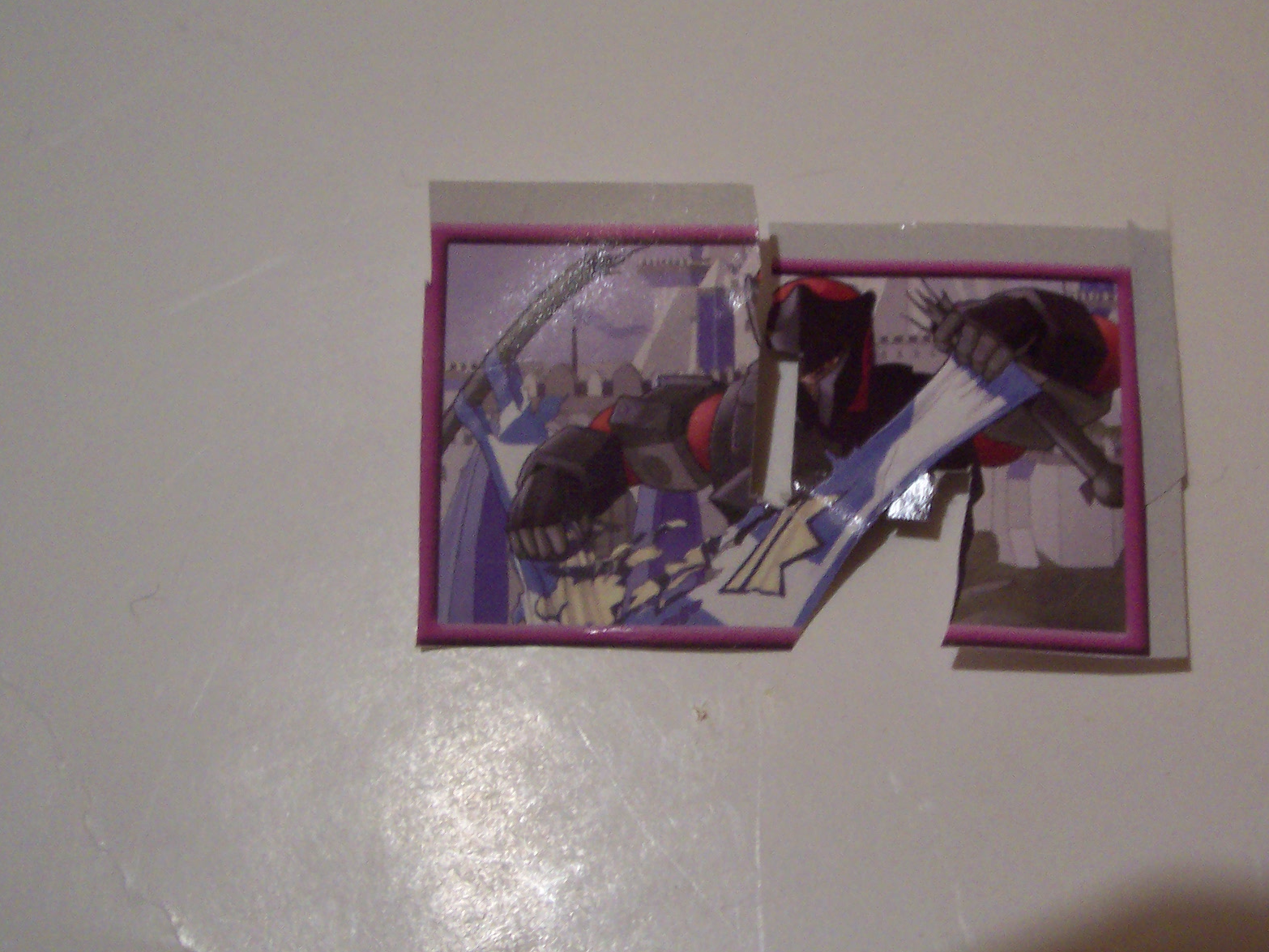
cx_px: 771
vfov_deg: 30.2
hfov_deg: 39.5
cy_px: 415
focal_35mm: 48
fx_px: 1760
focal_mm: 5.6
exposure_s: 1/15
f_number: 2.8
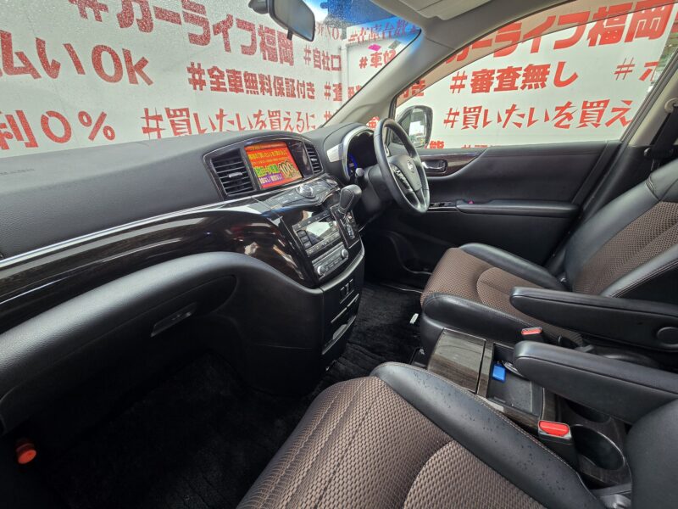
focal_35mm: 13
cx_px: 339
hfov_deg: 106.2
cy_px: 254
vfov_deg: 89.9
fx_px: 255
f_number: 2.2
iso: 80
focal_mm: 2.2
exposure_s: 1/50
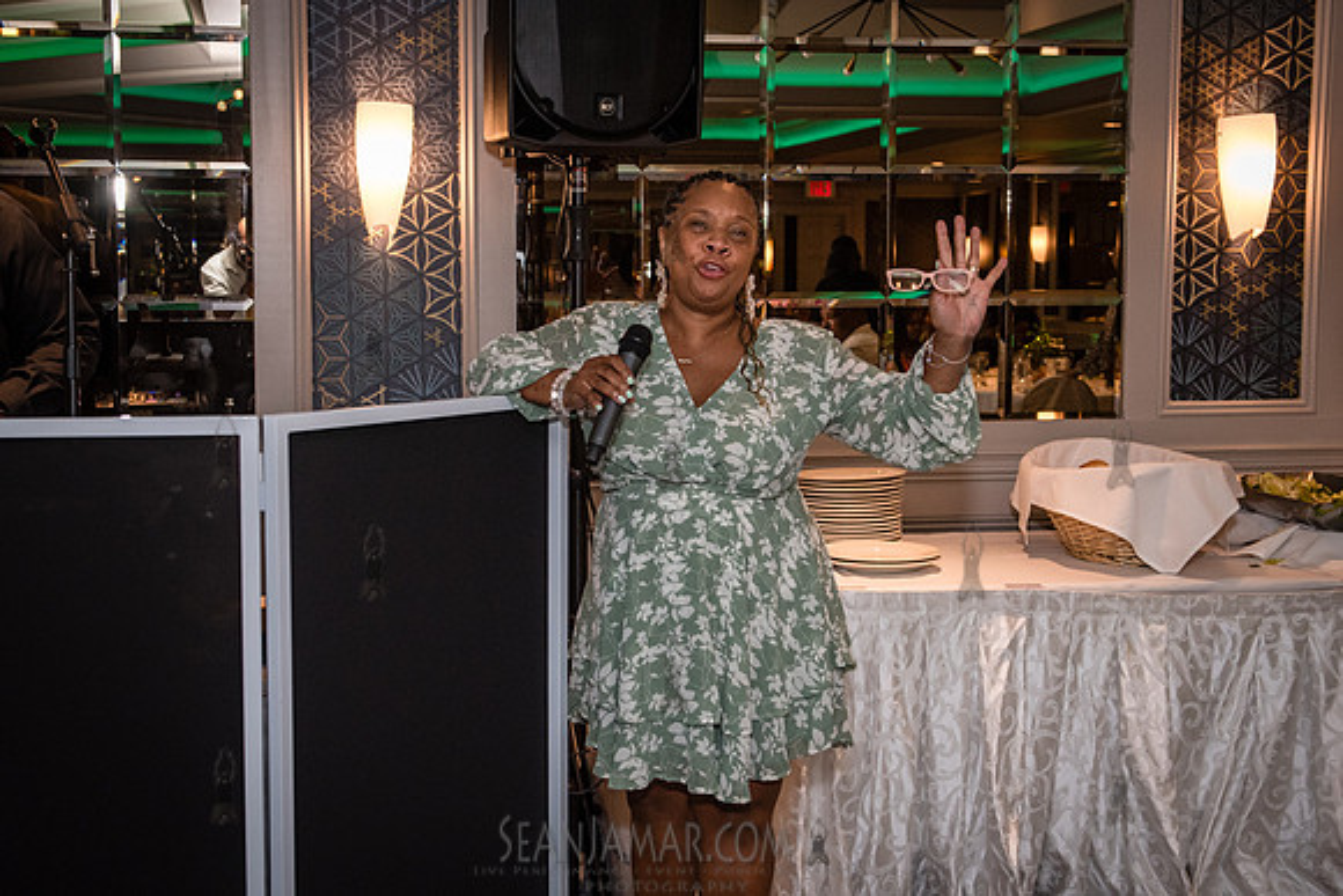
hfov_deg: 39.3
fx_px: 1876
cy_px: 454
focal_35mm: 50
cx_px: 588
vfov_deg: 26.9
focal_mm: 38
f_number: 4
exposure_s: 1/200
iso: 1600
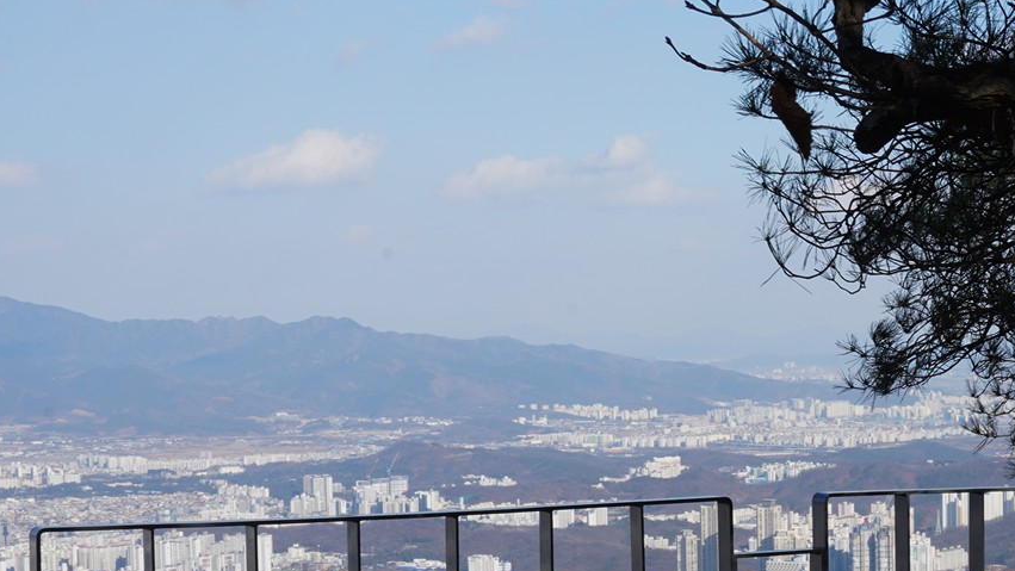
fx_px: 2584
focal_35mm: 96
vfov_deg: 12.5
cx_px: 997
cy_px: 544
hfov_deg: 21.5
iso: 200
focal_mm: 39
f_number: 18
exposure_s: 1/100
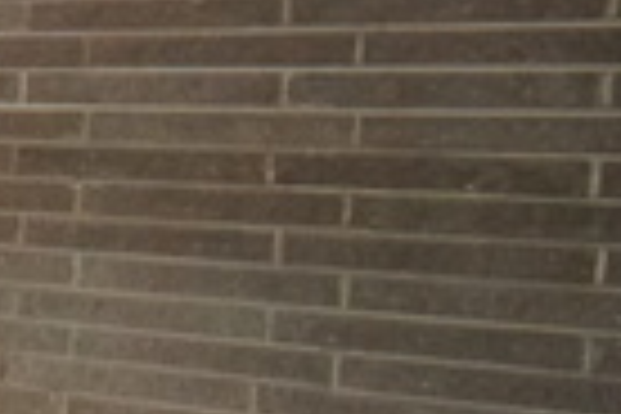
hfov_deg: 13.5
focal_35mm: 87
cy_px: 254
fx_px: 1501
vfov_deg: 15.7
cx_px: -1004
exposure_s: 1/160
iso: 2500
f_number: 4
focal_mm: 10
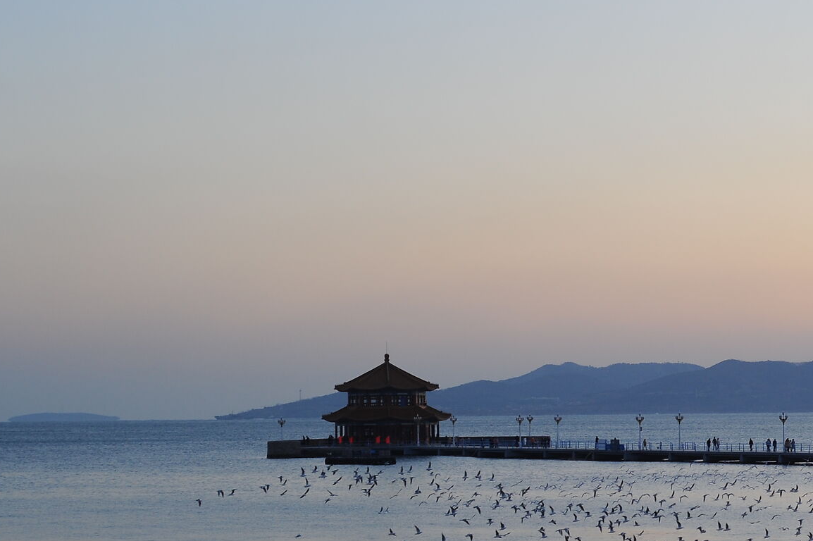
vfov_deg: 13.1
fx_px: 2347
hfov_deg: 19.4
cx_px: 700
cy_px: 415
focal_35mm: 104
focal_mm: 50
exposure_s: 1/400
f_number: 4
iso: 400
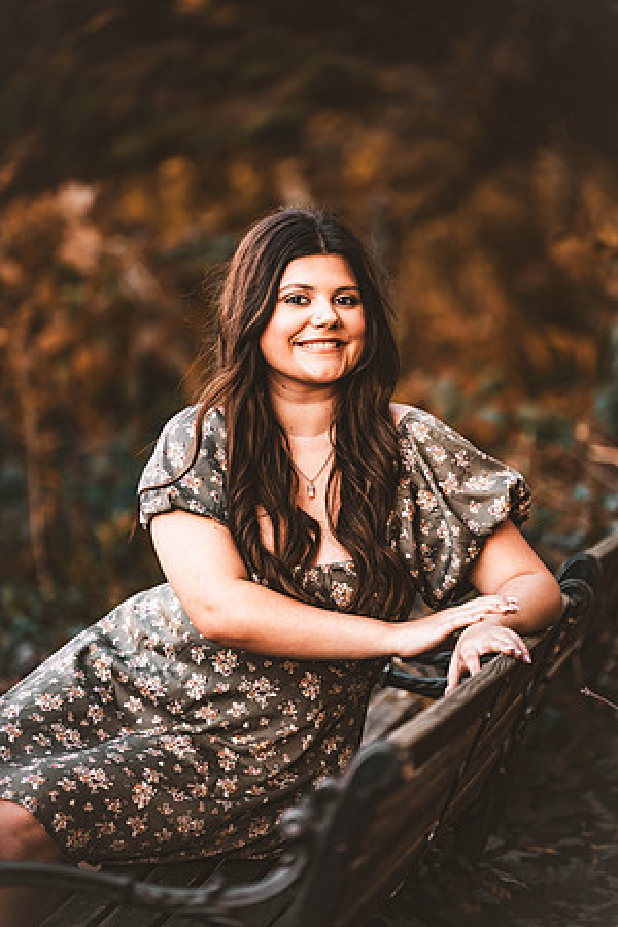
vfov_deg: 12.1
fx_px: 4377
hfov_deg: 8.1
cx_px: 309
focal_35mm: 170
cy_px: 464
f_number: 2.8
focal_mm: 170
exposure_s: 1/250
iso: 400
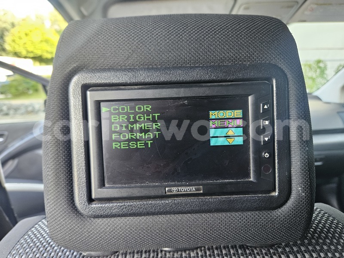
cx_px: 172
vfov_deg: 58.9
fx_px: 229
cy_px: 129
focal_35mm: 23
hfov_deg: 73.9
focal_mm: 5.4
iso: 400
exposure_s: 1/142
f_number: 1.8
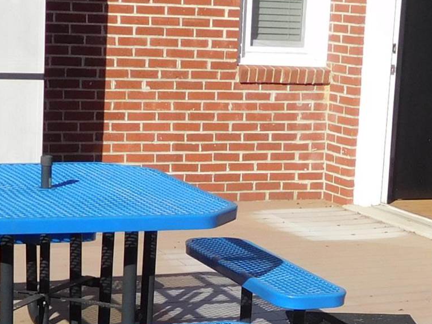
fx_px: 1260
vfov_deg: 14.5
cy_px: 304
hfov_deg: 19.4
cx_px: 240
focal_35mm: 101
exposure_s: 1/1250
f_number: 3.4
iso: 125
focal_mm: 4.5
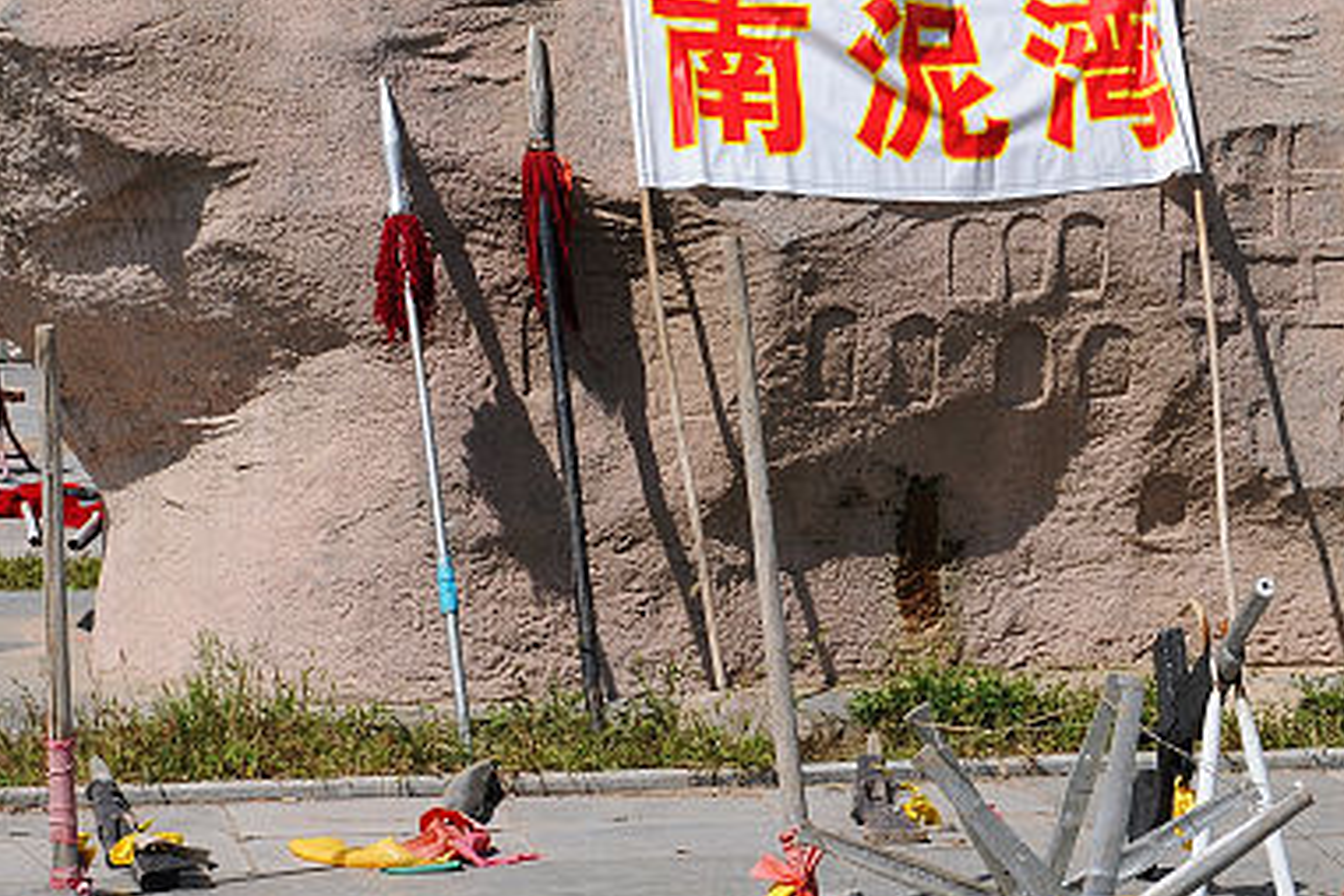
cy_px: 275
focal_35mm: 151
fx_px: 5637
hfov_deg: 13.6
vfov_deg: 9.1
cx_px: 868
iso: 100
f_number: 11
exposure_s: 1/200
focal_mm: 48
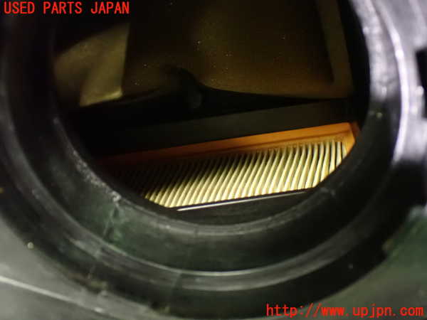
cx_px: 214
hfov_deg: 49.0
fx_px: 469
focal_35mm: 38
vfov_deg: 37.7
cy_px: 160
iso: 1600
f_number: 2.7
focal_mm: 6.83
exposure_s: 1/25
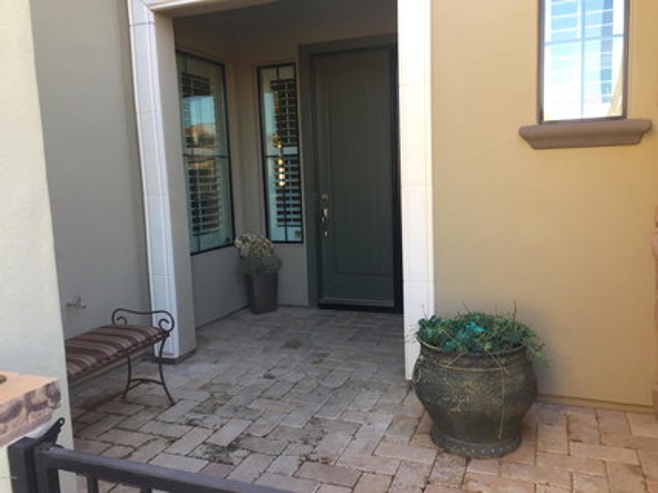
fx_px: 551
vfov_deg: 48.2
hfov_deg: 61.7
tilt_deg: -3.9
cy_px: 246
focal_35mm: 29
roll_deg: +2.0
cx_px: 329
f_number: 2.2
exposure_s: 1/120
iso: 50
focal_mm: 4.15
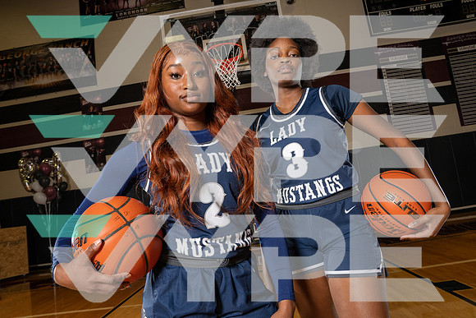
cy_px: 159
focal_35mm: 24
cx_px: 238
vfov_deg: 53.2
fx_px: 317
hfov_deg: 73.7
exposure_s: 1/250
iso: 320
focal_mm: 24
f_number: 7.1
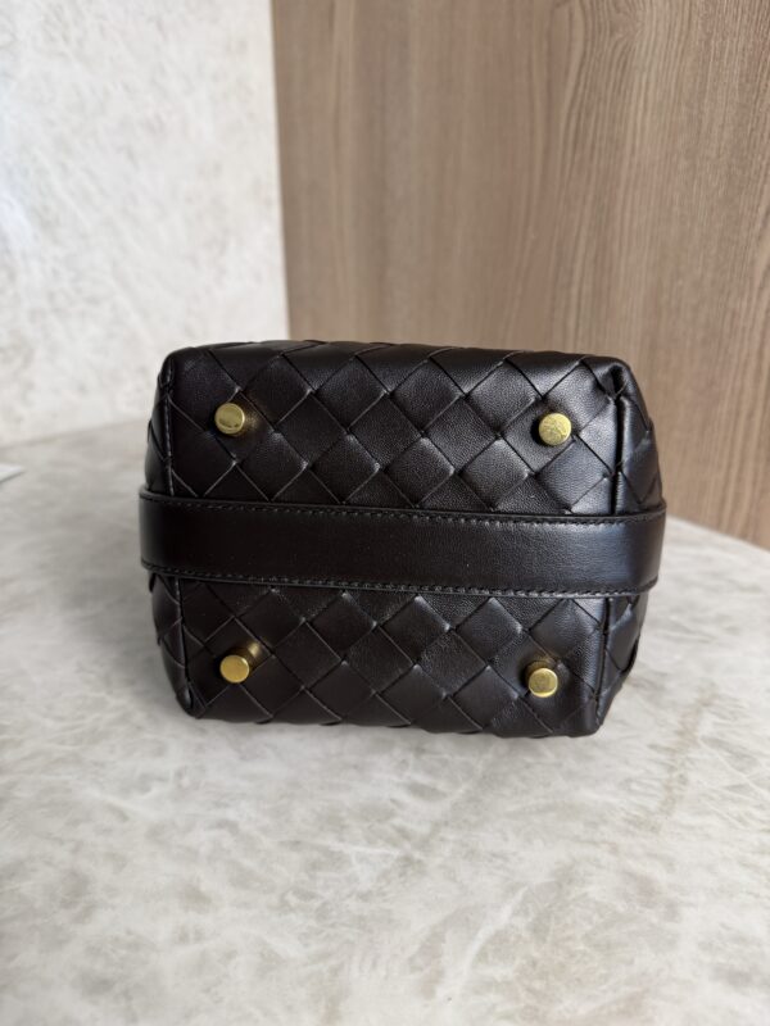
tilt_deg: -22.4
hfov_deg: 56.8
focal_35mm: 24
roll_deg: +0.1
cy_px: 513
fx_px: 712
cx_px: 385
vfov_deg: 71.6
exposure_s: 1/120
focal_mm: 6.76
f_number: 1.78
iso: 160
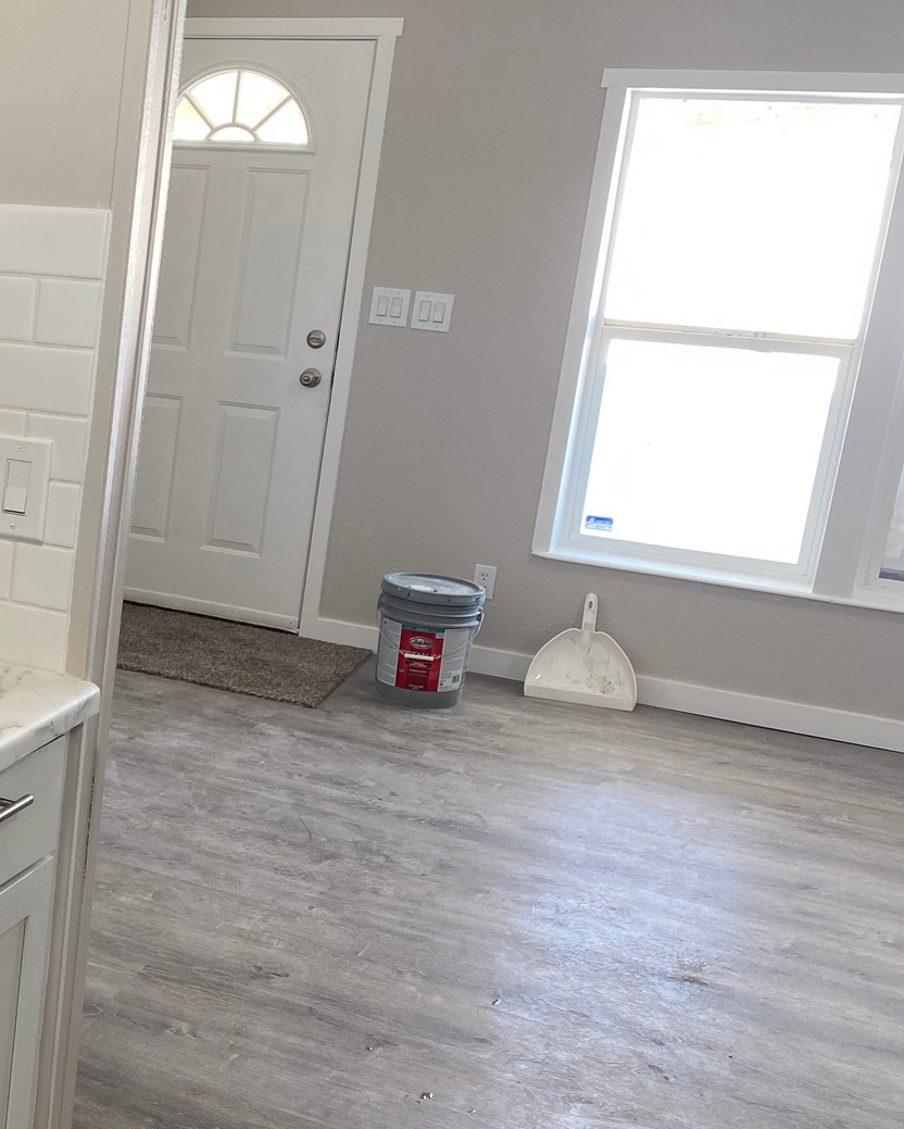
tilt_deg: -13.1
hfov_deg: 26.6
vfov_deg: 37.3
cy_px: 579
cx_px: -200
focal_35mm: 50
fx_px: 1671
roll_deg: -2.4
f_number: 1.8
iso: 80
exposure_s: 1/120
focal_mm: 4.25
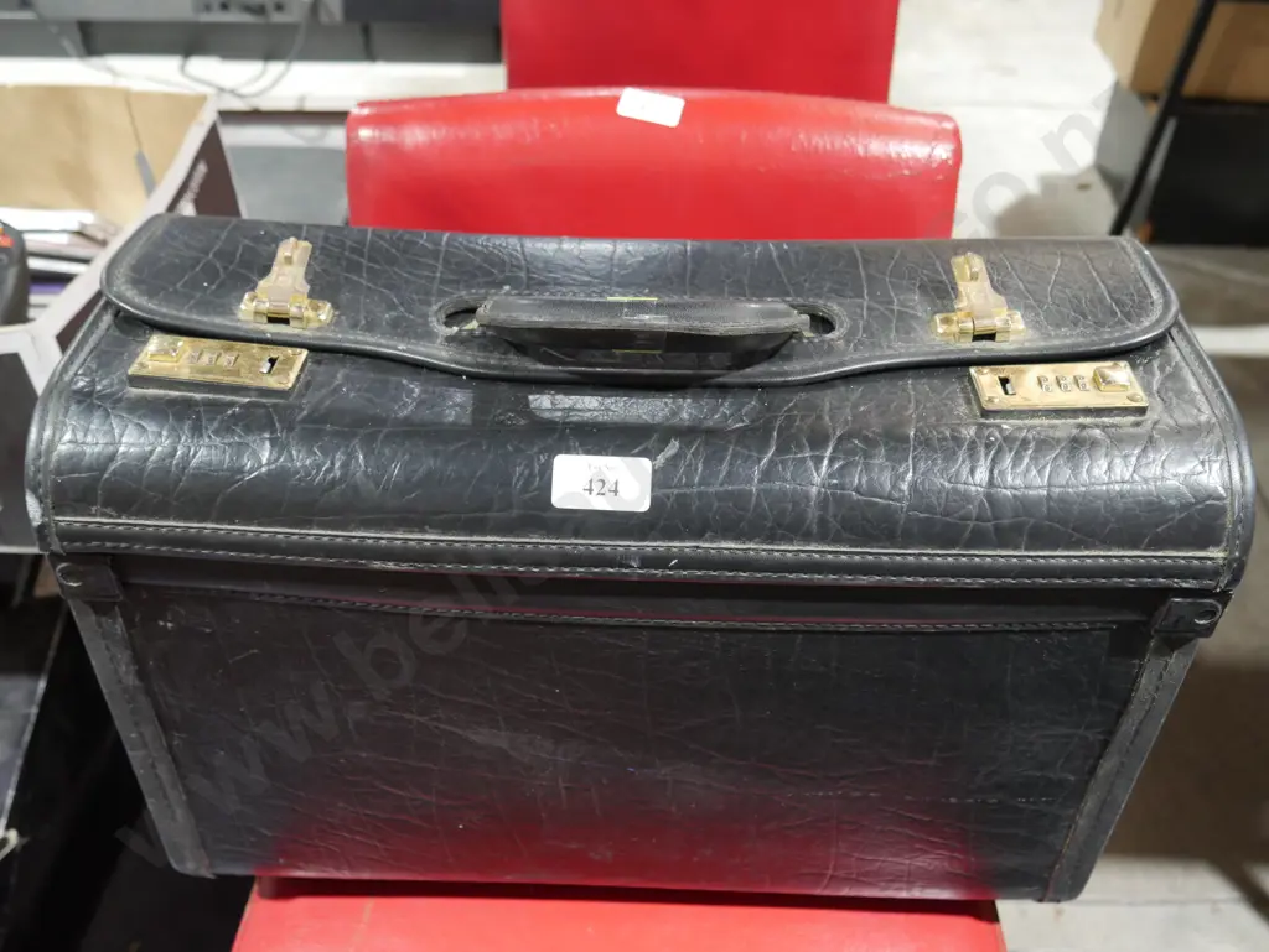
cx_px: 634
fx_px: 1174
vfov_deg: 44.2
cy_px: 476
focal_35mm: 32
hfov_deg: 56.8
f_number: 3.6
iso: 1600
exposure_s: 1/60
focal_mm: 16
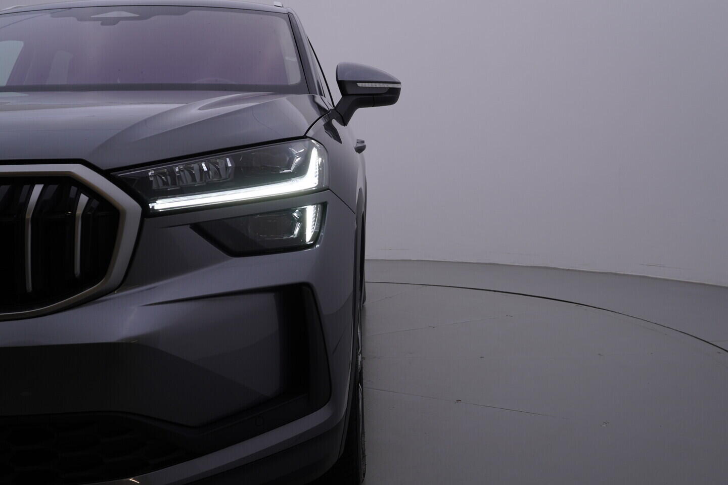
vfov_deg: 36.9
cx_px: 364
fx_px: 728
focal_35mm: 36
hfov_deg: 53.1
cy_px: 242
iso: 125
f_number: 5.6
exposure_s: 1/125
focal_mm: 24
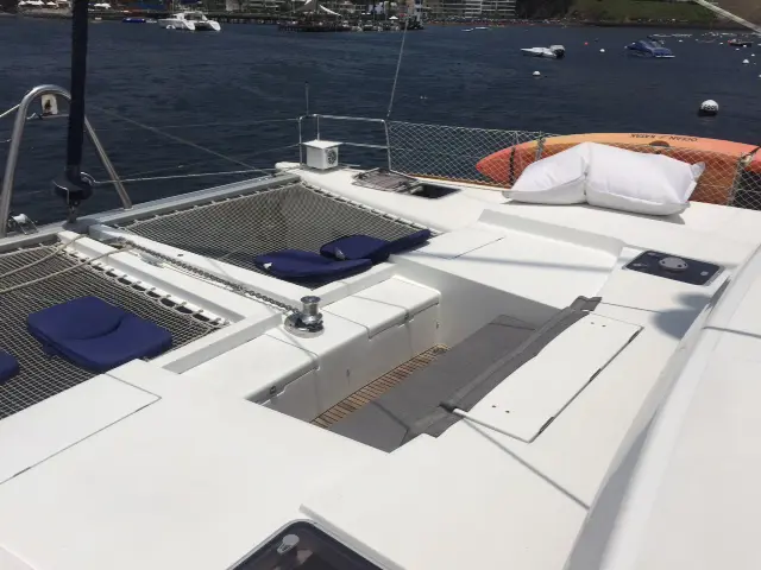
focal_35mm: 29
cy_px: 285
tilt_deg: -24.8
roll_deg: -2.3
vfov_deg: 48.2
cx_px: 380
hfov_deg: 61.7
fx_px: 638
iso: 32
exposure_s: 1/7937
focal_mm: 4.15
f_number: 2.2
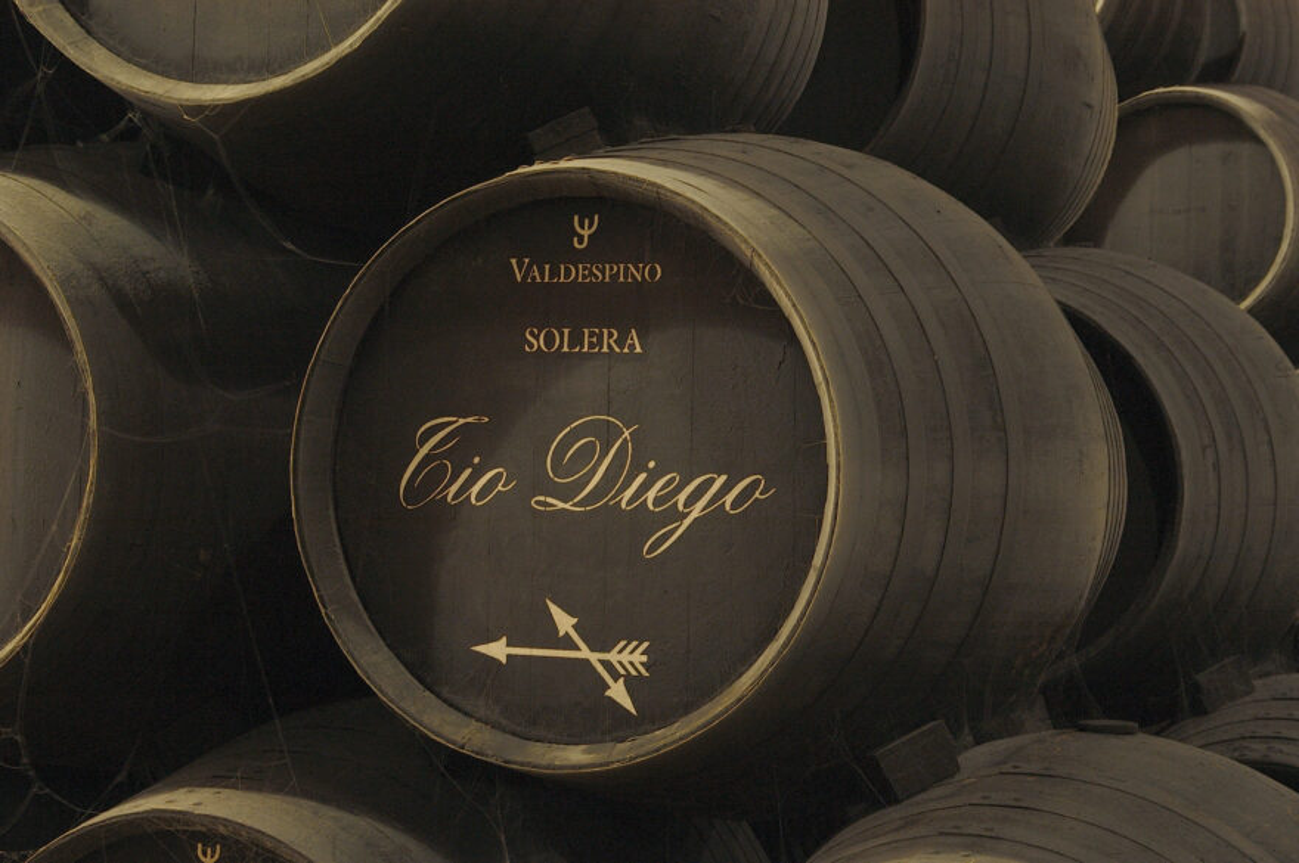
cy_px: 432
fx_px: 2704
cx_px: 650
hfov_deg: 27.0
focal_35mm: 75
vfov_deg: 18.1
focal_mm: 50
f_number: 11
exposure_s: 10
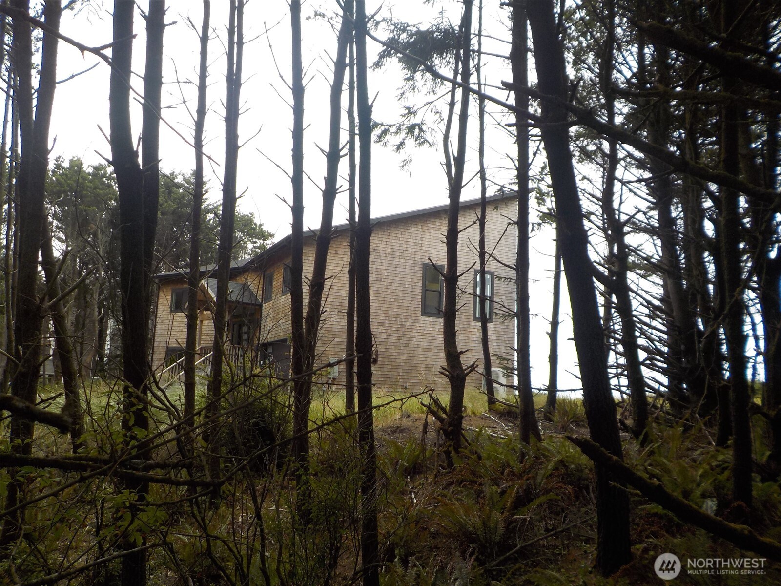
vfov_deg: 46.8
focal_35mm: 30
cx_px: 390
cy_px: 293
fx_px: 677
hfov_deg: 60.0
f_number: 3.3
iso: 125
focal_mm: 4.1
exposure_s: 1/500
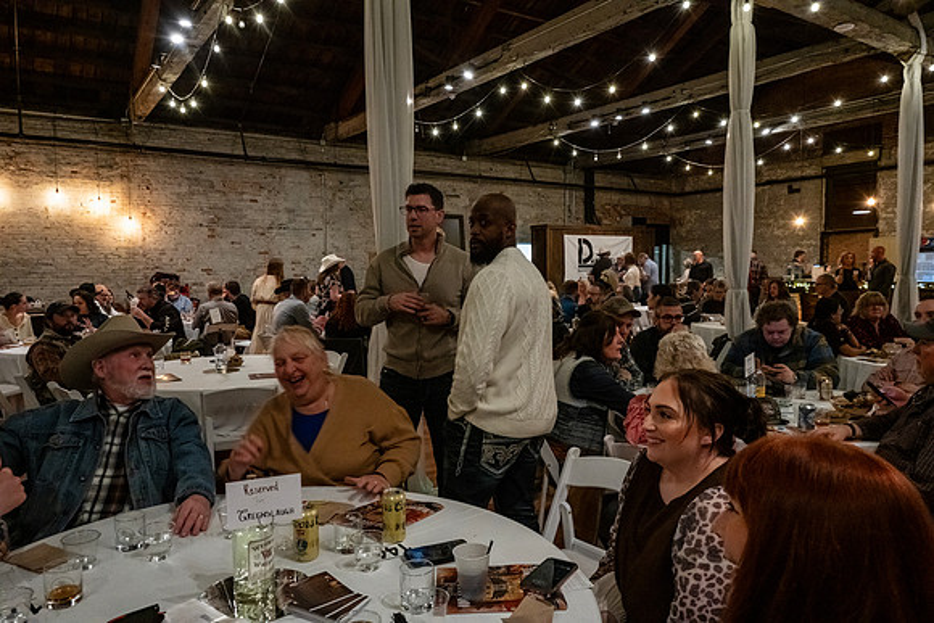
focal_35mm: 26
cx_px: 467
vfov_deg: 50.4
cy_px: 312
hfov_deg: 70.4
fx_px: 662
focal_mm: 25.5
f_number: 9
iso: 6400
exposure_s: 1/40
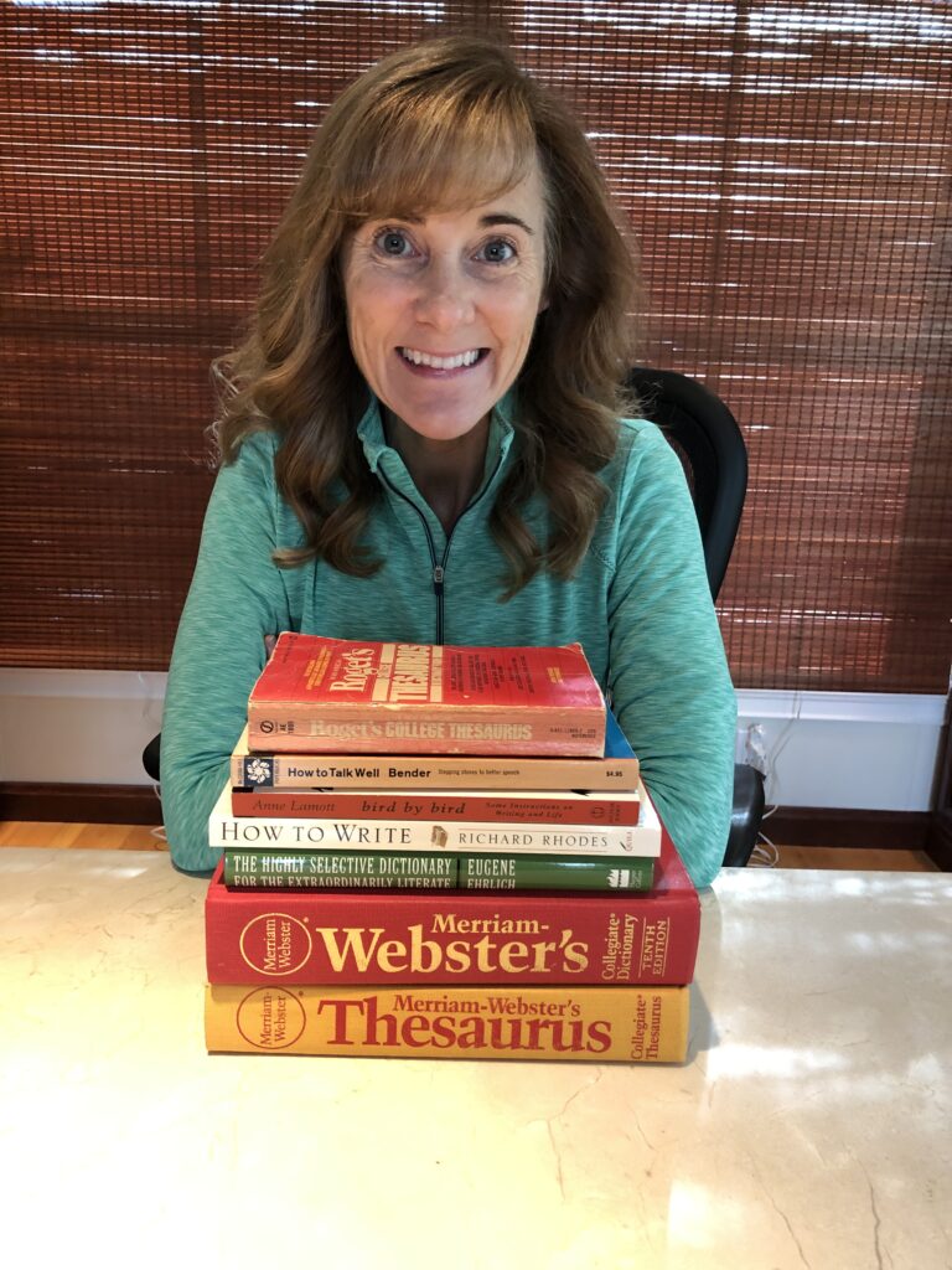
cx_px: 476
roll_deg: +0.1
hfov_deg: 49.7
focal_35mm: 28
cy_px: 635
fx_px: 1027
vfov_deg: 63.4
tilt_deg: -13.3
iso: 50
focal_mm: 3.99
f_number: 1.8
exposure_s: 1/15
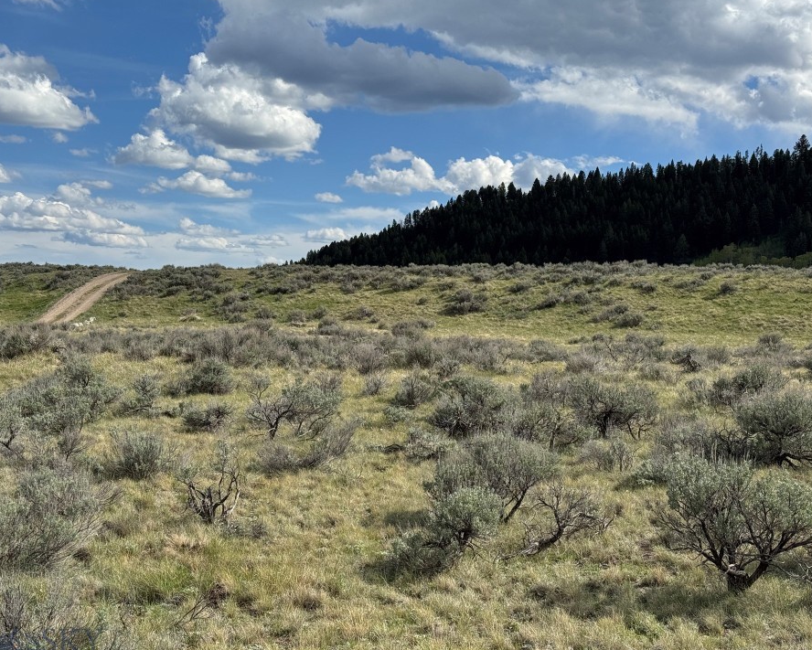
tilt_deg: -1.0
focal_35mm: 54
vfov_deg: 28.1
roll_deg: -0.8
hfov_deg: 34.7
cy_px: 329
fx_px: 1298
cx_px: 394
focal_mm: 6.76
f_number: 1.78
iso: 64
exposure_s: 1/6410
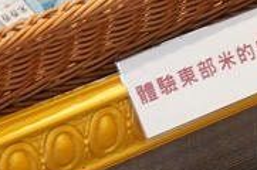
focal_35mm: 209
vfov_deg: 6.5
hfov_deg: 9.7
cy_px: 20
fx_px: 1492
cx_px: 287
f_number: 4
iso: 250
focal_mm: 21
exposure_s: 1/40
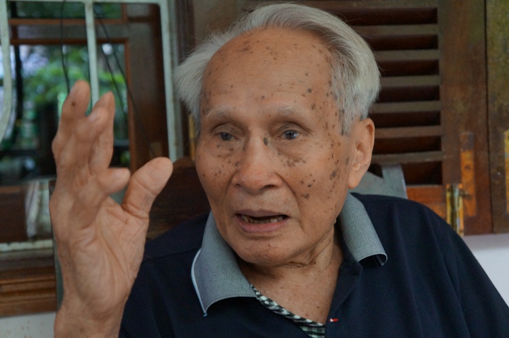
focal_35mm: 51
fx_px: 720
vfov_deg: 26.4
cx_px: 254
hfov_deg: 38.9
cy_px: 169
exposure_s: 1/30
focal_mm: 34
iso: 3200
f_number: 4.5
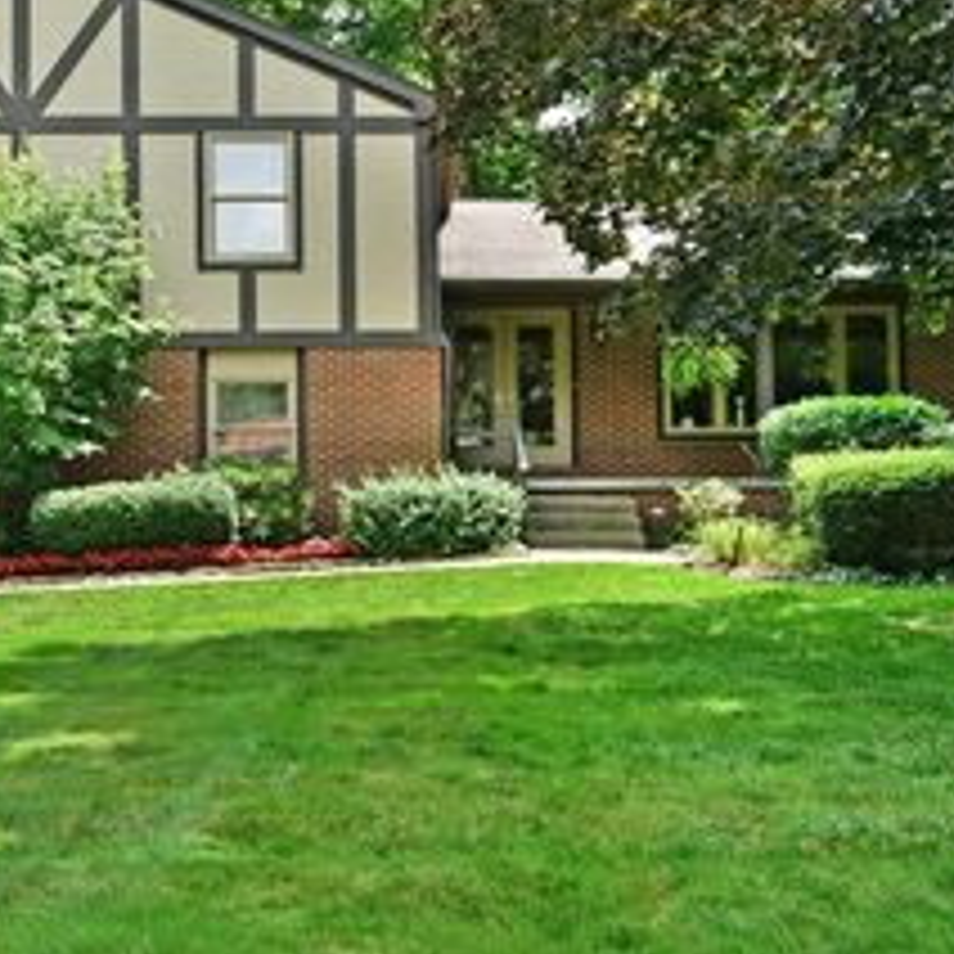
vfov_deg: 39.8
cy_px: 376
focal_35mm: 42
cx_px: 414
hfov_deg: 40.0
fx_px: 1310
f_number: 6.3
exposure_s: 1/400
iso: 160
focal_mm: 14
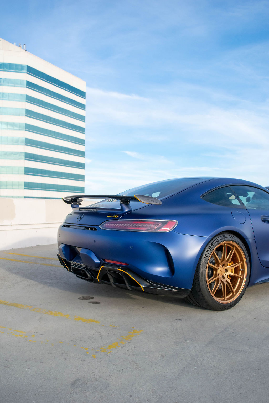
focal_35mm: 33
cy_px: 202
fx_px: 370
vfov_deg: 57.2
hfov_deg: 40.0
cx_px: 134
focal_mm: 22
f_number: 5.6
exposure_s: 1/1250
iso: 400
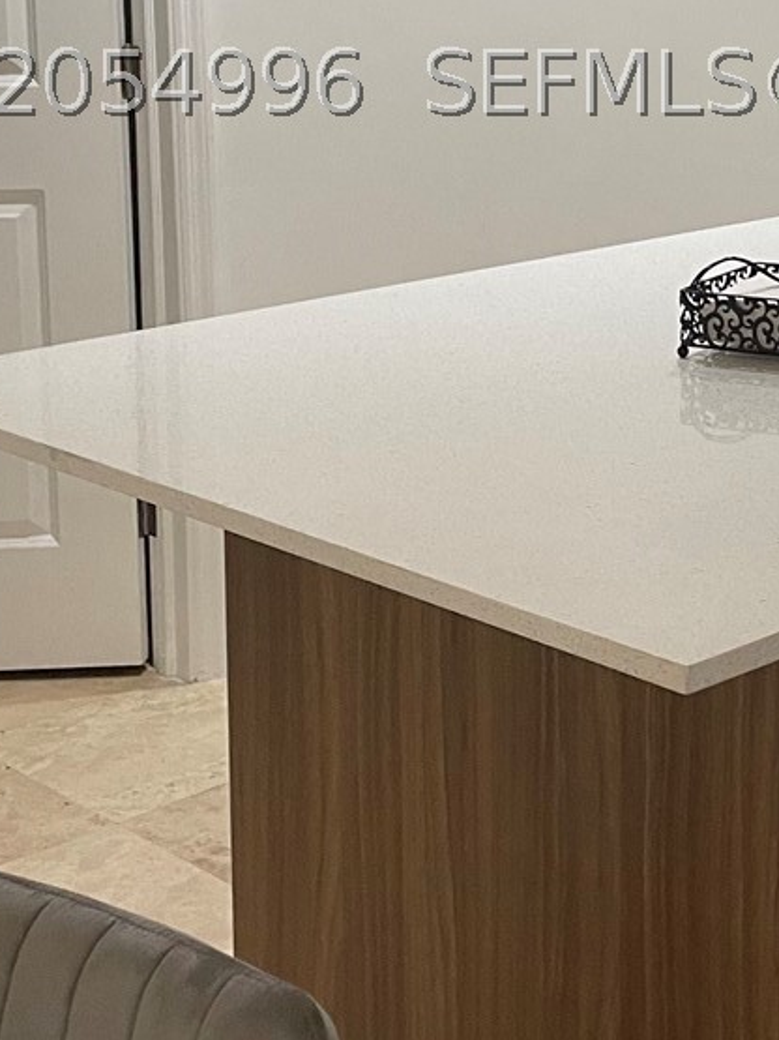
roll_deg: +0.2
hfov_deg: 18.4
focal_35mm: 75
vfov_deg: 25.1
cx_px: 976
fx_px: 2251
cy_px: 82
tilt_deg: -5.5
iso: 100
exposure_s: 1/60
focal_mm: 4.2
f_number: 1.6
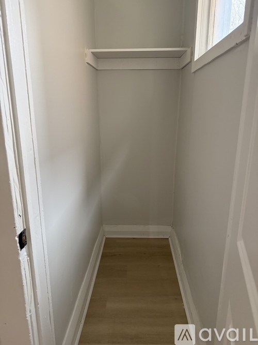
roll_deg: -0.1
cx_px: 129
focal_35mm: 24
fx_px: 239
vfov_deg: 71.6
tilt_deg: -14.2
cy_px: 172
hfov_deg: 56.8
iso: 200
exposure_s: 1/119
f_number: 1.78
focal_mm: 6.76
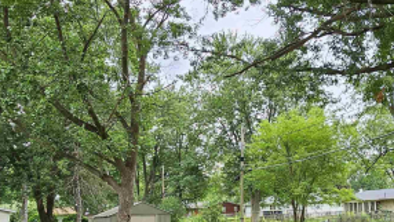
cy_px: 152
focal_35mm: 33
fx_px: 345
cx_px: 256
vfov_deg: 35.2
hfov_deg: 58.4
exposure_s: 1/338
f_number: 2.2
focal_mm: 2.2
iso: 50
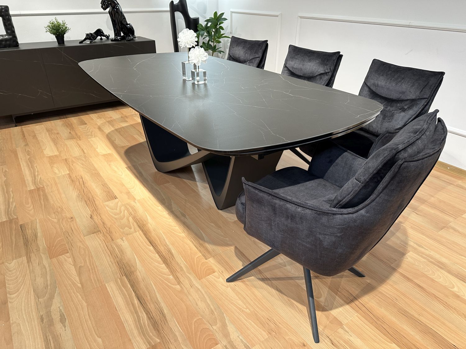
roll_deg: -0.5
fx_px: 323
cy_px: 174
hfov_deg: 71.6
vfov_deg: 56.8
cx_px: 233
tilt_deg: -28.2
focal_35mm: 24
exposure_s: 1/100
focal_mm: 6.86
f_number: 1.78
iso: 160
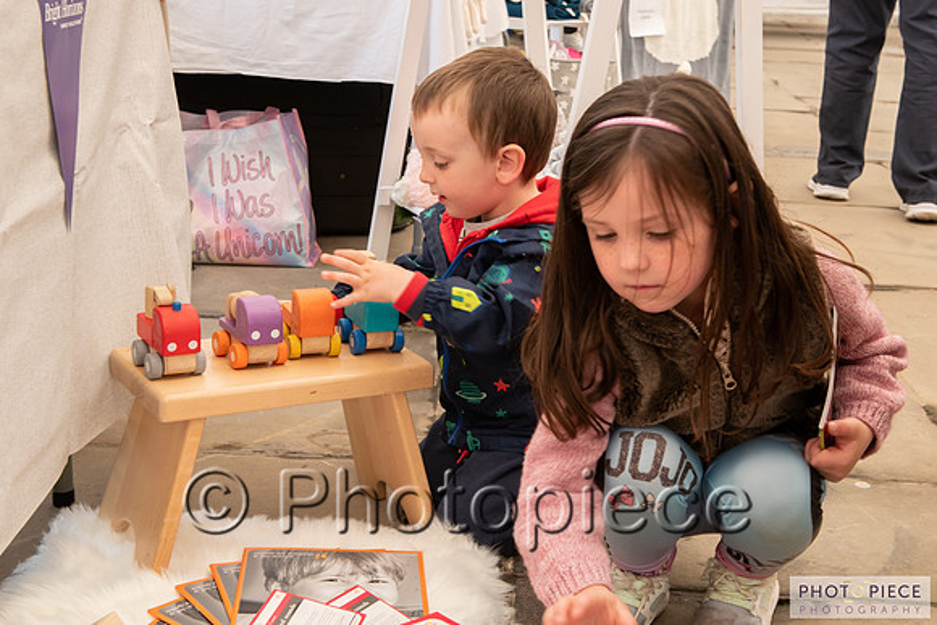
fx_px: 1465
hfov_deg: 35.5
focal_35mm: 56
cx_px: 490
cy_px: 259
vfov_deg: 24.1
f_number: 8
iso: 500
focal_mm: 48
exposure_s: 1/80
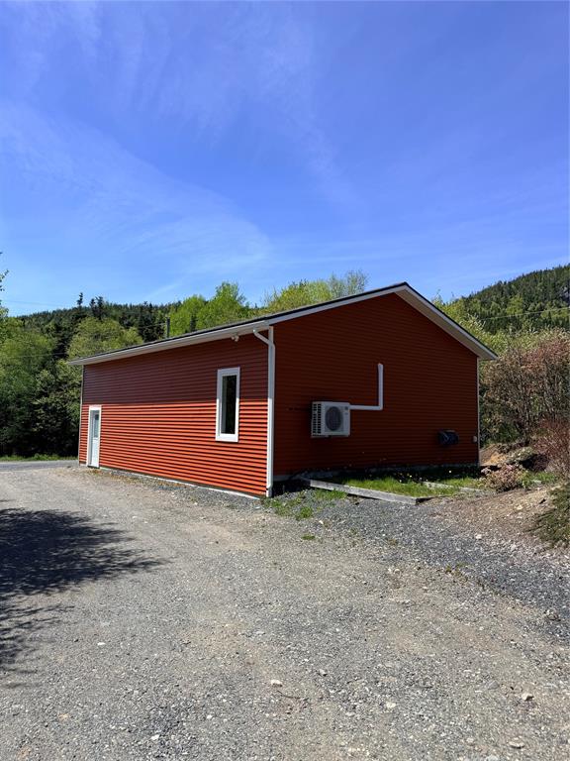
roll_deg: -1.1
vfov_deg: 71.6
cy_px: 380
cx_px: 285
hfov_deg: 56.8
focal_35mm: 24
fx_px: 527
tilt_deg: +5.7
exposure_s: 1/4405
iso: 80
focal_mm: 6.76
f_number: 1.78
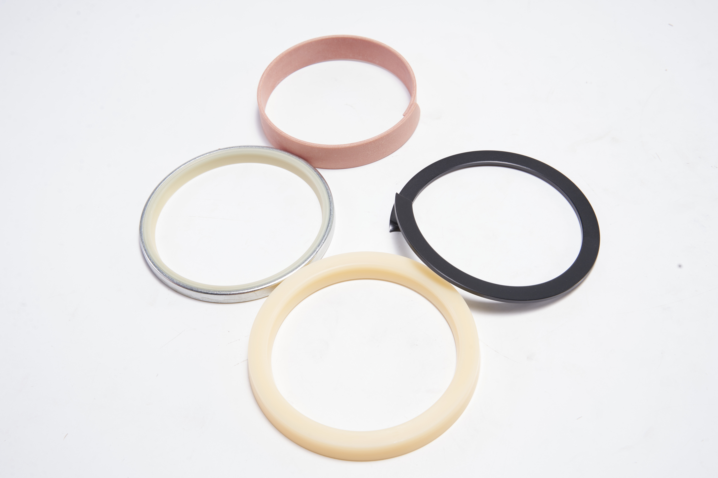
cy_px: 239
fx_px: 1017
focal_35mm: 51
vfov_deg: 26.5
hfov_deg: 38.9
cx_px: 359
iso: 80
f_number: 14
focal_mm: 51
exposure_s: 1/100
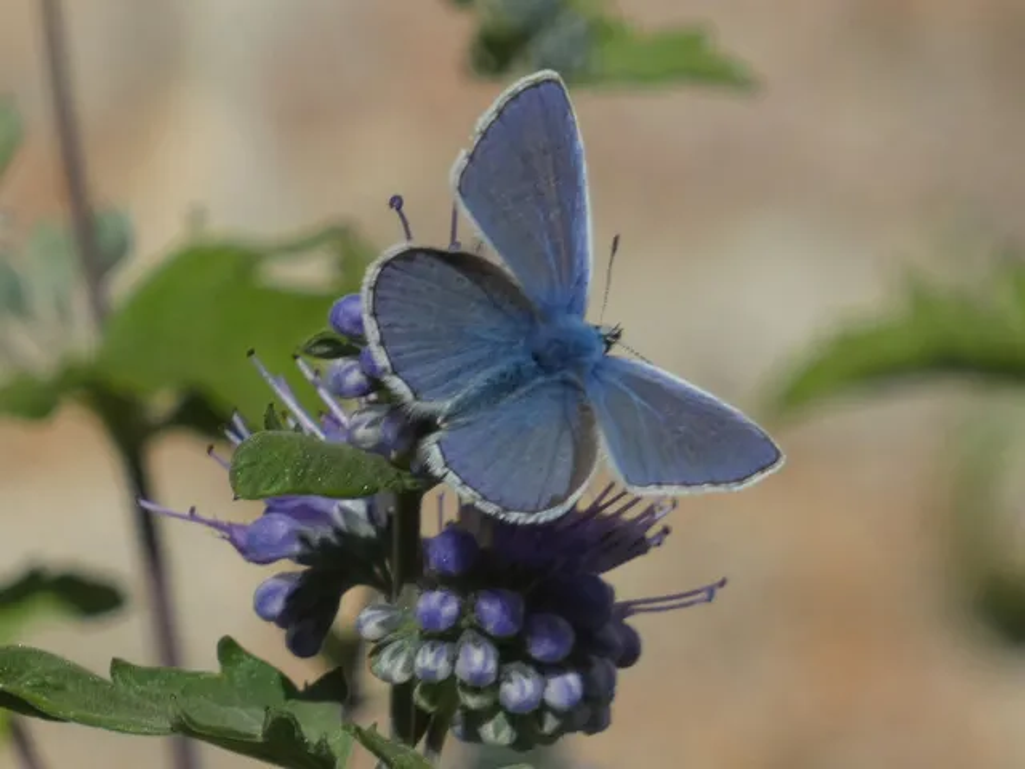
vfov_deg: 1.6
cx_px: 512
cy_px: 384
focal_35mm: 947
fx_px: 28041
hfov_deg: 2.1
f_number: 7.1
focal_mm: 169.6
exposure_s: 1/250
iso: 80
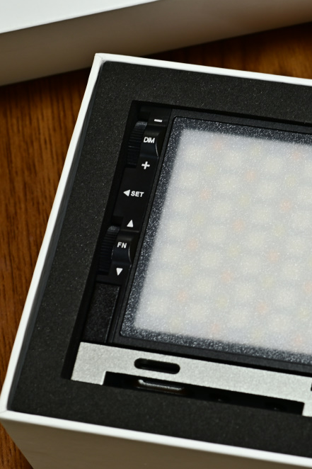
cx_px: 342
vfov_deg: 15.1
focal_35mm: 136
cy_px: 233
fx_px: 1769
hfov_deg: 10.0
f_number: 10
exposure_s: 1/1.6
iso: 100
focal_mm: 60
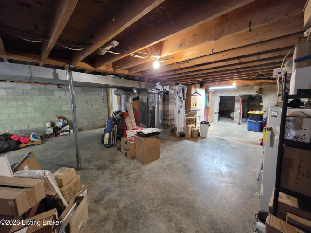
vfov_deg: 89.9
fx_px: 117
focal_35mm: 13
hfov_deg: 106.2
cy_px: 116
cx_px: 156
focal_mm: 2.2
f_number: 1.9
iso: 800
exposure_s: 1/60
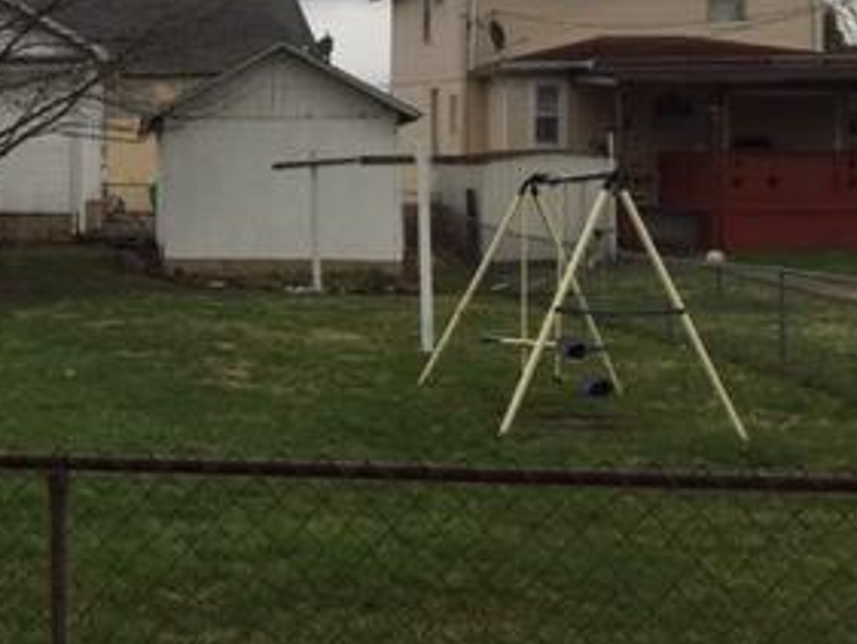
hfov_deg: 27.1
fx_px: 1635
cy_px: 217
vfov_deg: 22.2
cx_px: -70
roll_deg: -0.2
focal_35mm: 66
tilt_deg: -1.1
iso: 32
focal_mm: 4.15
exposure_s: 1/250
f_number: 2.2
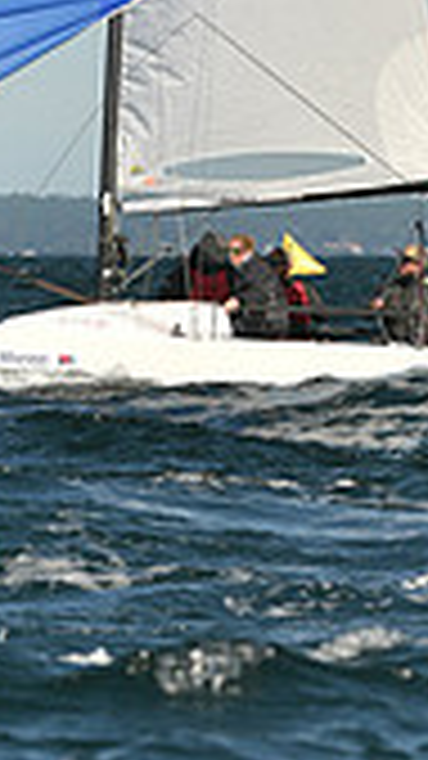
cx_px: 232
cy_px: -144
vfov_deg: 3.0
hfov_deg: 1.7
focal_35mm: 719
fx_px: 14514
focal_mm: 200
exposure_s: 1/1250
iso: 250
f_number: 7.1
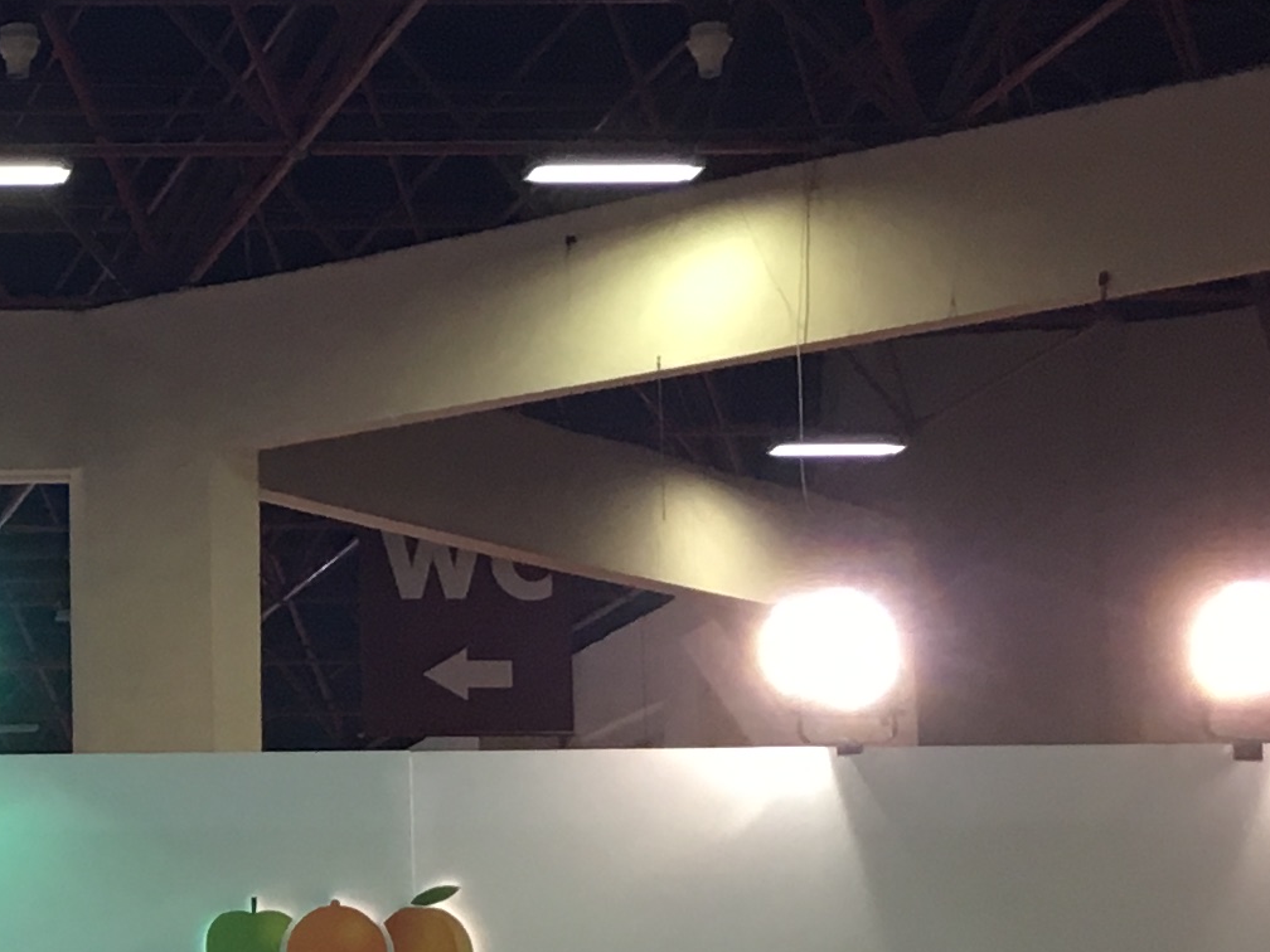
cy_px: 968
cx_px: -475
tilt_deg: +5.0
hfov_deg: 15.9
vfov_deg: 12.6
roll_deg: +1.1
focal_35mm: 116
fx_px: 4256
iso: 50
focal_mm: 4.15
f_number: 2.2
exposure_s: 1/33
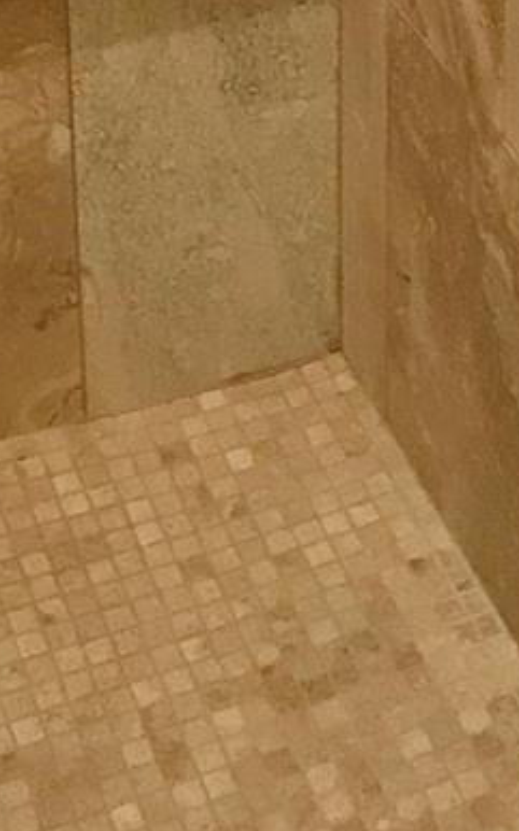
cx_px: 103
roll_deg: +2.3
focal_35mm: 118
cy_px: -592
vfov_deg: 15.5
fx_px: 2672
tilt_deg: -19.0
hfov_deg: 11.1
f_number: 1.8
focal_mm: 3.99
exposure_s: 1/15
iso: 50
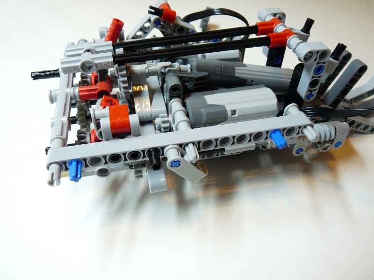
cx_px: 187
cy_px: 140
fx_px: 292
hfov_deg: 65.3
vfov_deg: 51.4
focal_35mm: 27
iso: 250
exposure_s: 1/30
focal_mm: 4.8
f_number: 2.8
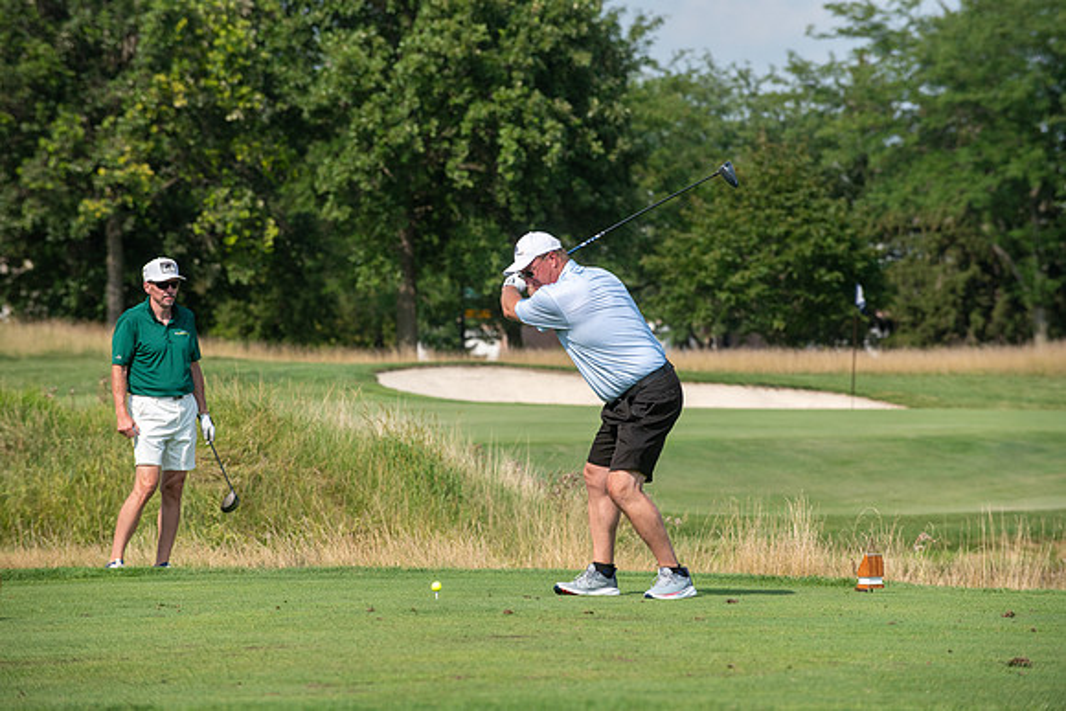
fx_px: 5923
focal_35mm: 200
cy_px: 356
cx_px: 533
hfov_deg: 10.3
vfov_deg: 6.9
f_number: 5
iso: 250
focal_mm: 200
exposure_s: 1/2500
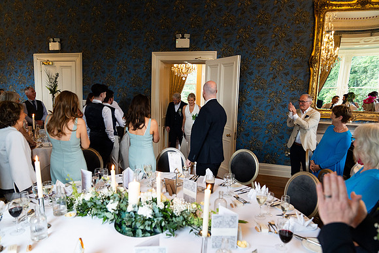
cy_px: 126
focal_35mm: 24
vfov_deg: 53.2
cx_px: 190
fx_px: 253
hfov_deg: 73.7
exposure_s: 1/160
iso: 3200
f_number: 2.8
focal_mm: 24
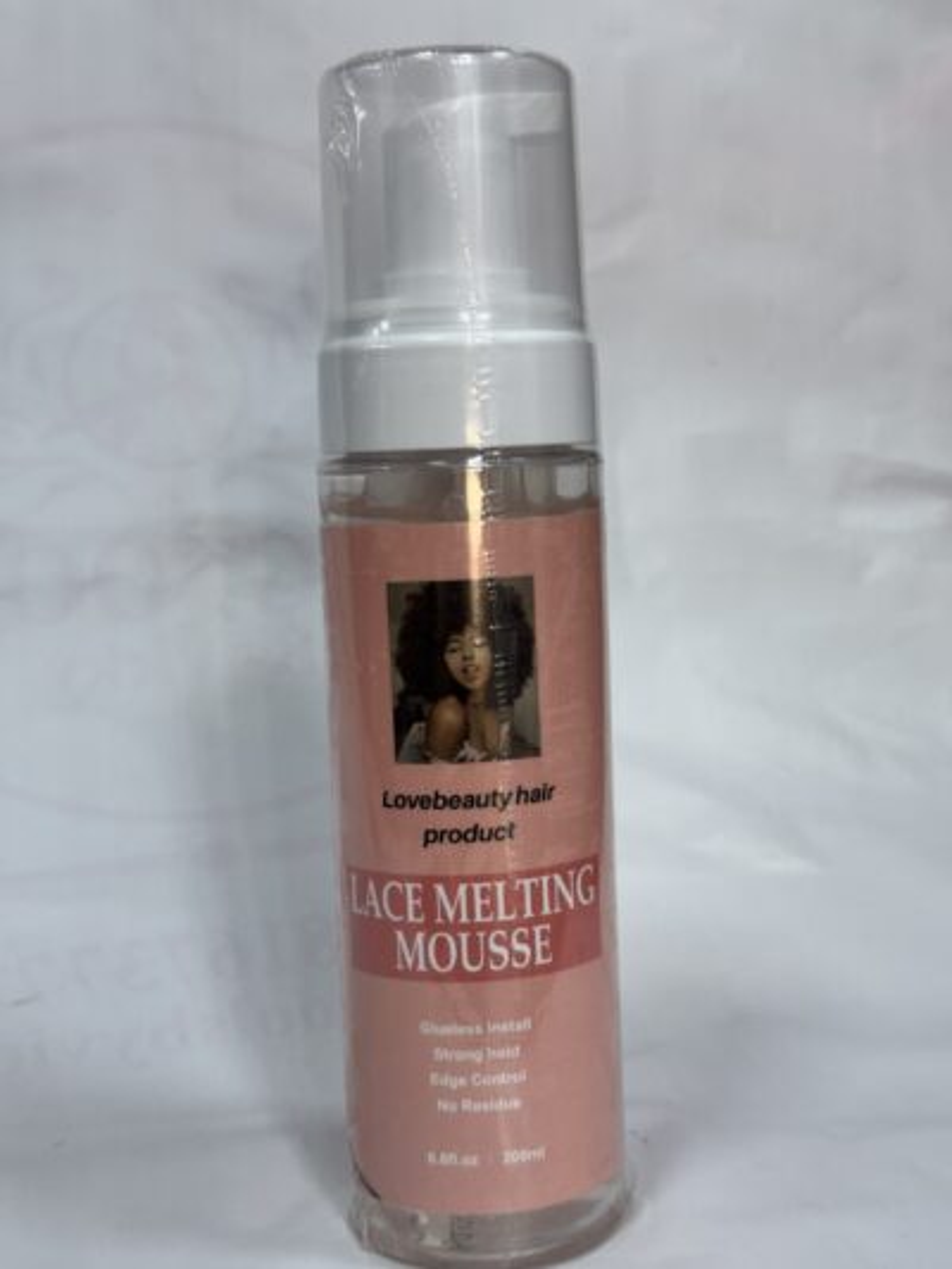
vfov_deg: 39.6
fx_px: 1759
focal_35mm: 48
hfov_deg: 30.3
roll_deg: +0.7
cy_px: 634
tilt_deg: -10.6
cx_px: 476
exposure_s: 1/147
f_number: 1.78
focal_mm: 6.76
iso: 50
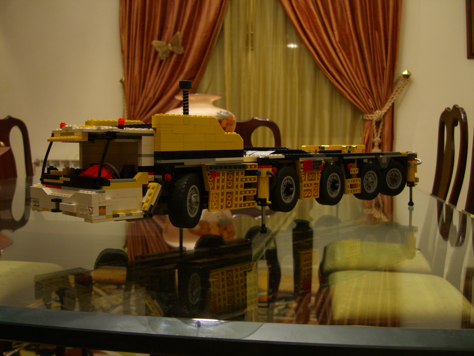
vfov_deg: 37.7
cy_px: 178
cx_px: 237
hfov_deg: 49.0
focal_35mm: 38
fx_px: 520
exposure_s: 1/8
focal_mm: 7.9
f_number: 2.8
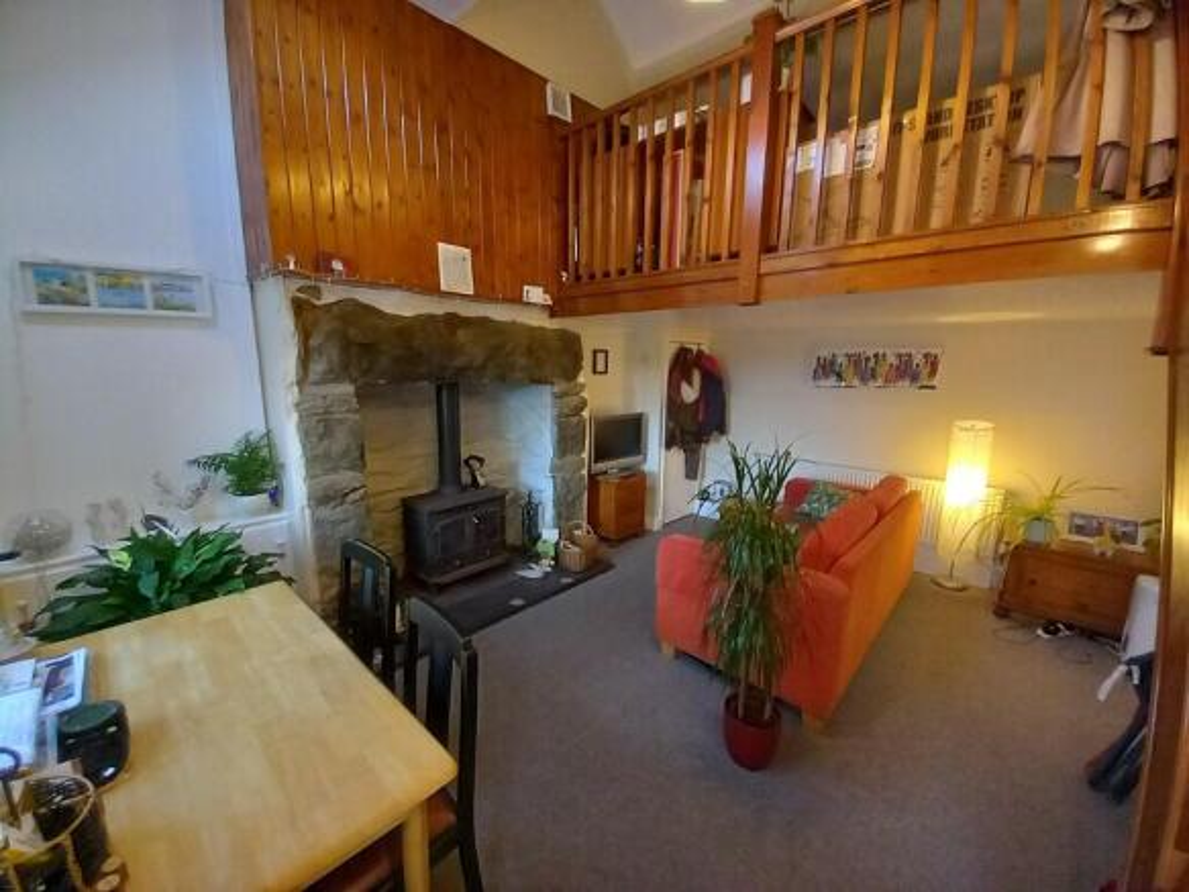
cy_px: 446
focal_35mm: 13
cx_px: 594
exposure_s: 1/33
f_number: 2.2
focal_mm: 1.13
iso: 200
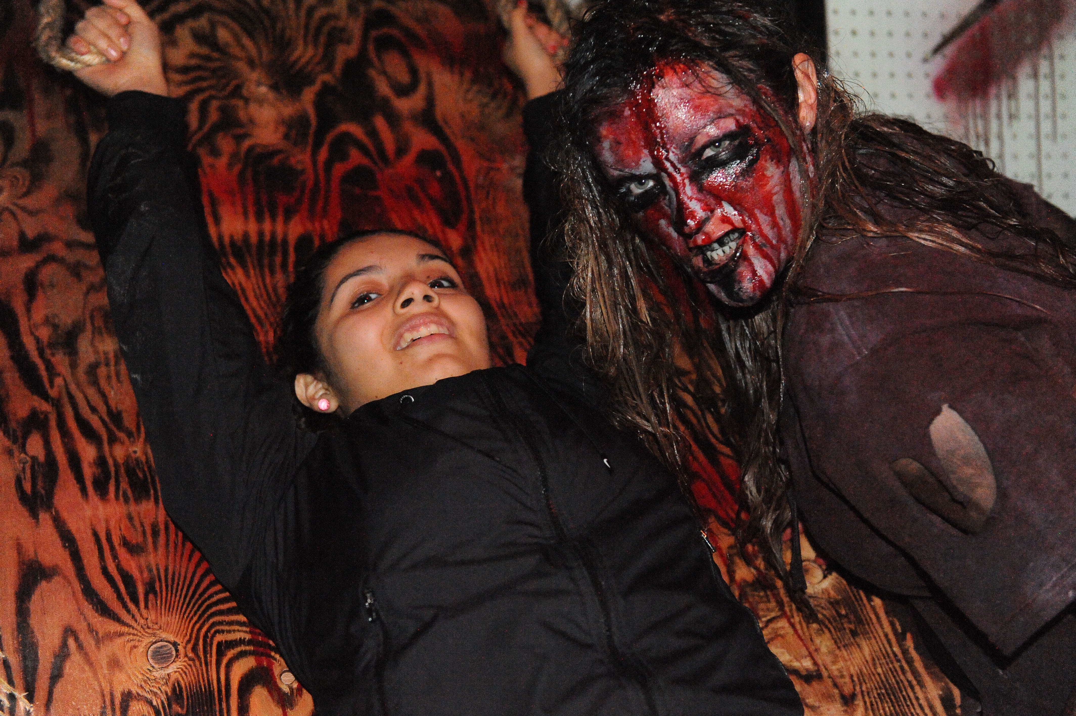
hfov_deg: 38.2
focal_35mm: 52
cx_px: 538
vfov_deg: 26.0
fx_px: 1553
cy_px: 358
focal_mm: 52
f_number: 3.5
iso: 12800
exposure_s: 1/200
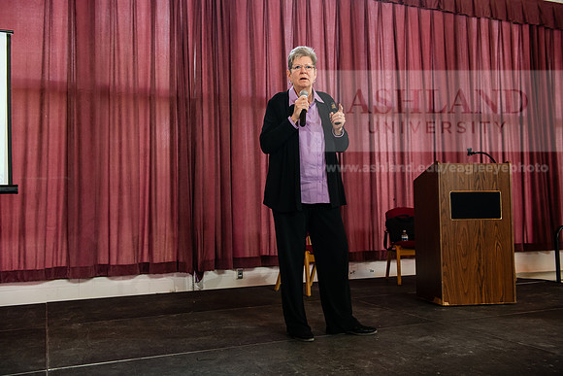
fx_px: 547
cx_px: 282
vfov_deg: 37.9
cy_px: 188
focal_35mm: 35
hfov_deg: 54.4
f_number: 4
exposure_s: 1/200
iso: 800
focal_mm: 35
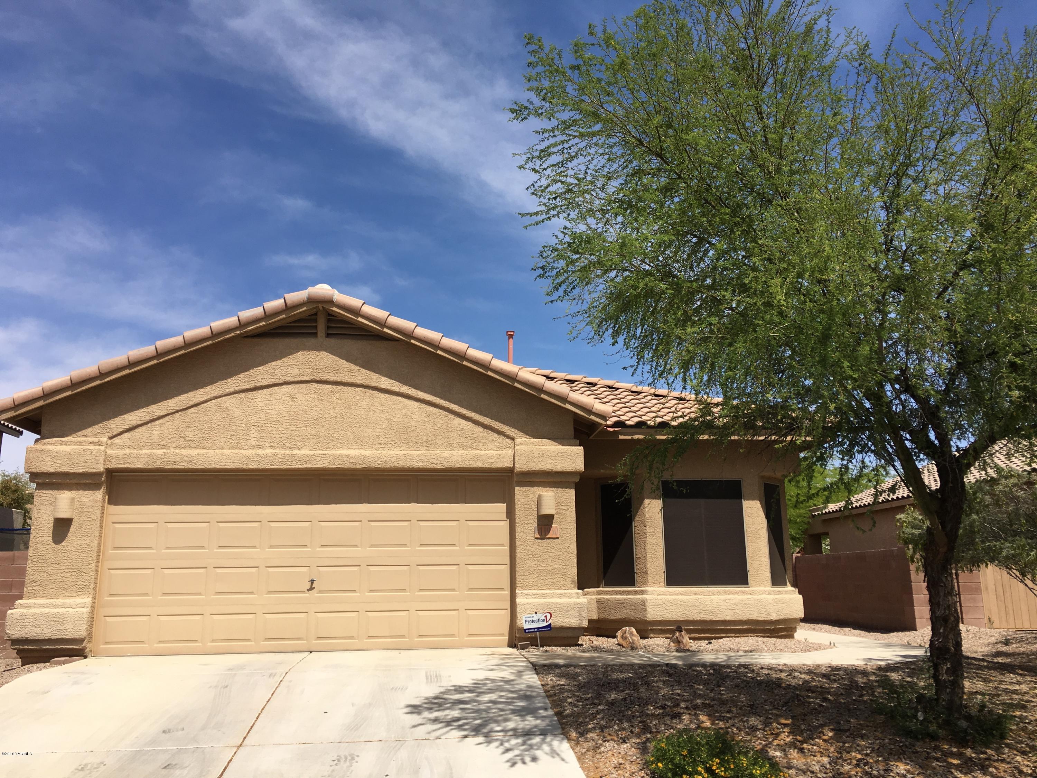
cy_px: 389
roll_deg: +0.3
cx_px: 518
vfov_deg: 48.2
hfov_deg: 61.7
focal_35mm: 29
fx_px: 869
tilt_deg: +13.7
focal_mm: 4.15
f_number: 2.2
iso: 25
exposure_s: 1/2024
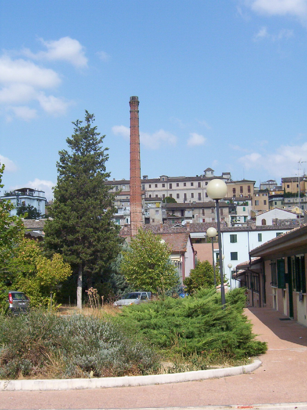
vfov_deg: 37.5
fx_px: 603
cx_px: 154
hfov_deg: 28.6
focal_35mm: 51
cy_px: 205
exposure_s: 1/626
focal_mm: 7.88
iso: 100
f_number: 5.97
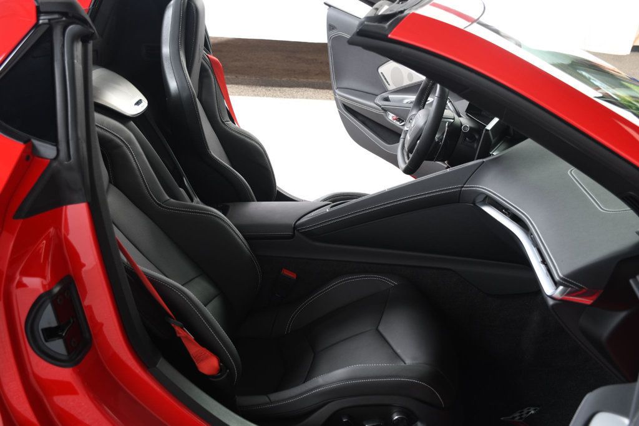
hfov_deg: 49.6
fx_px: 692
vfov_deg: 34.2
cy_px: 213
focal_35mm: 39
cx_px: 320
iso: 100
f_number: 4.5
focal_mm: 26
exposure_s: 1/160
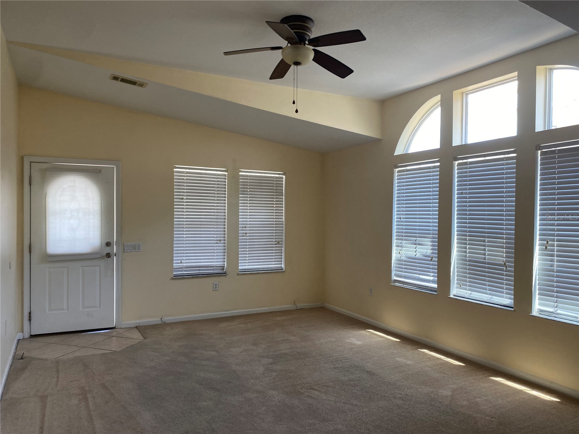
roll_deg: -0.5
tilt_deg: -1.5
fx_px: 435
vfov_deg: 53.1
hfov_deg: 67.3
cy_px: 217
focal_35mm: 26
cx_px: 290
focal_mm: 4.25
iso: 125
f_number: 1.8
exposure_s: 1/120
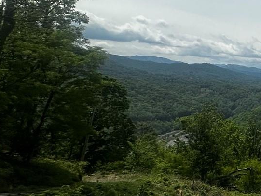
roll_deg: -4.8
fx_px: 400
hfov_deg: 21.9
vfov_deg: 27.1
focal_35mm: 53
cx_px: 472
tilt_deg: +7.9
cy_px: 44
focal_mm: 2.22
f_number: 2.2
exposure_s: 1/4651
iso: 50
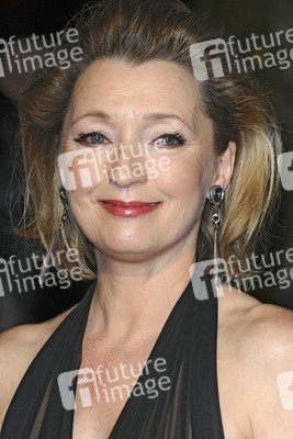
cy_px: 220
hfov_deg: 6.3
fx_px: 2653
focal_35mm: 218
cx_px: 146
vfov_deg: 9.5
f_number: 5
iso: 400
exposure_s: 1/160
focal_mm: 145
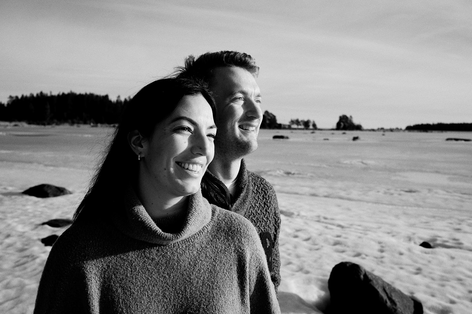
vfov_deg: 37.9
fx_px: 459
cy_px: 157
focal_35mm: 35
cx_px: 236
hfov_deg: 54.4
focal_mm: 23
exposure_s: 1/680
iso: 125
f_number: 5
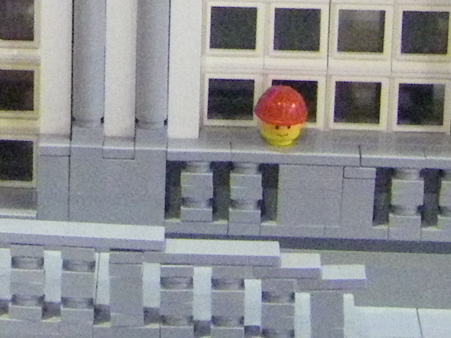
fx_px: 2383
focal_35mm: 183
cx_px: -181
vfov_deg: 7.9
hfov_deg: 10.5
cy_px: -255
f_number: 3.5
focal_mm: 6.3
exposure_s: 1/40
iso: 800
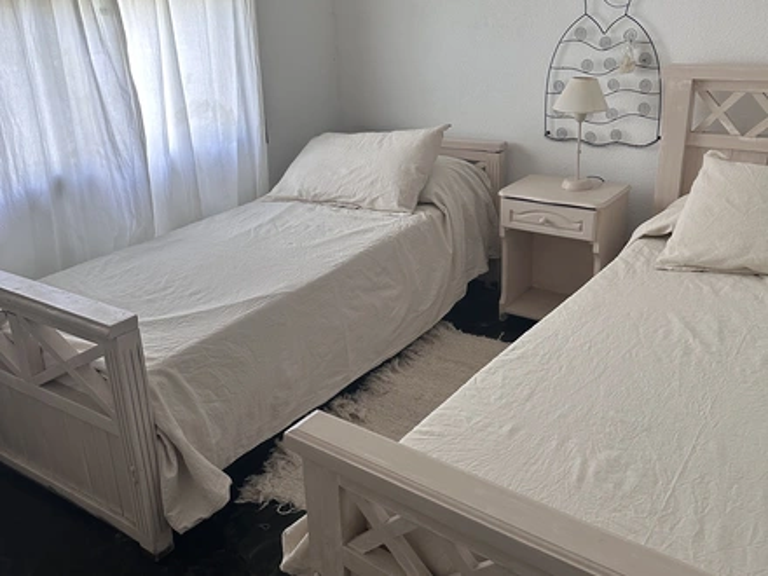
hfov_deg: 71.6
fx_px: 532
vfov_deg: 56.8
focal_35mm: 24
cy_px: 288
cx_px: 384
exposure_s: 1/74
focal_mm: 6.86
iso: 250
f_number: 1.78
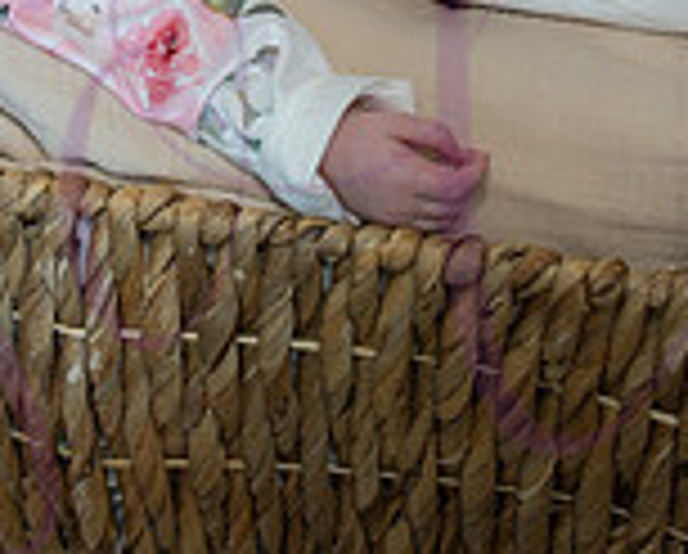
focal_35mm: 124
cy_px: -276
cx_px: 278
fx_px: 2530
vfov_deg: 11.9
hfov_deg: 15.5
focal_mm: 33.5
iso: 3200
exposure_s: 1/320
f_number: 4.5
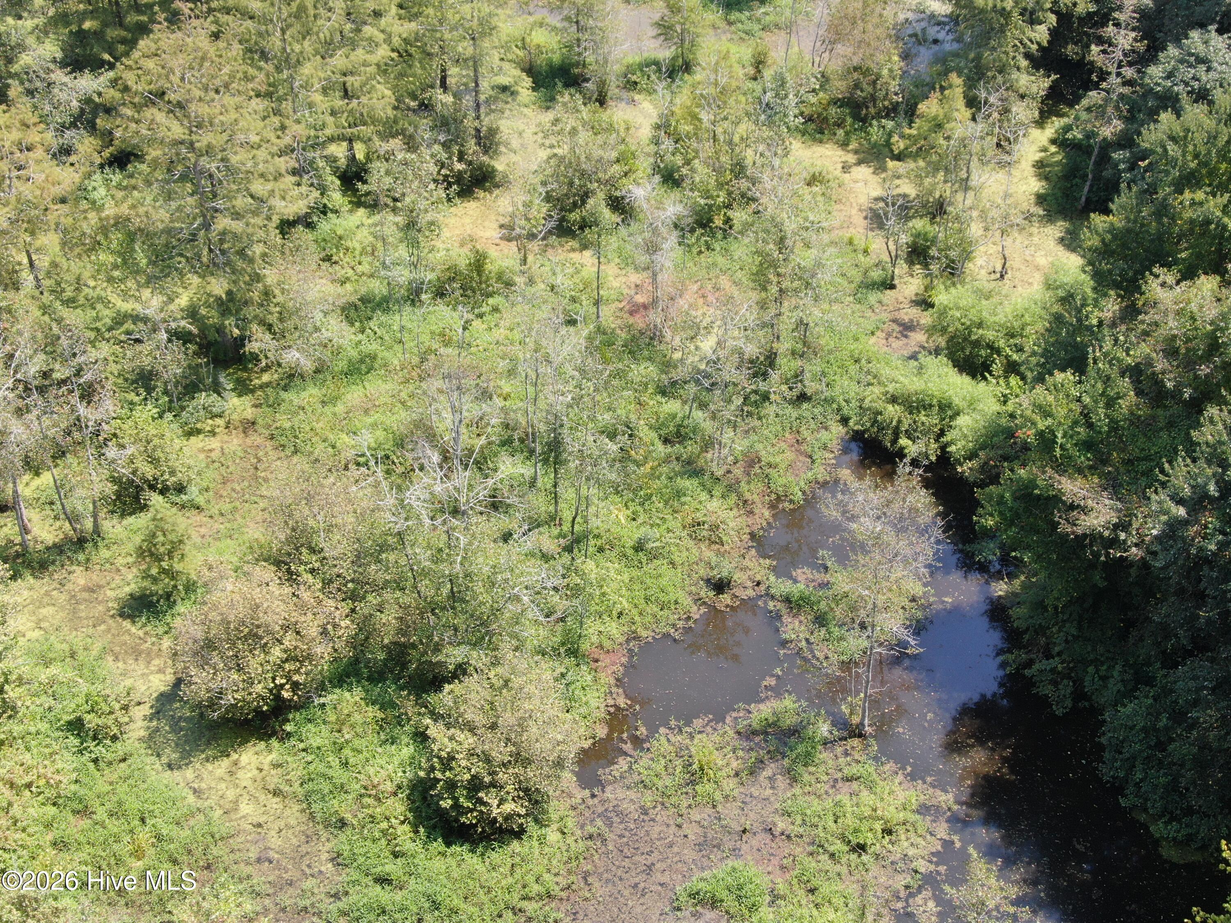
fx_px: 1707
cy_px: 462
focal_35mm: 48
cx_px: 616
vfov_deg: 30.3
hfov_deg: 39.7
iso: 100
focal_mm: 8.6
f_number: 3.8
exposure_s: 1/200
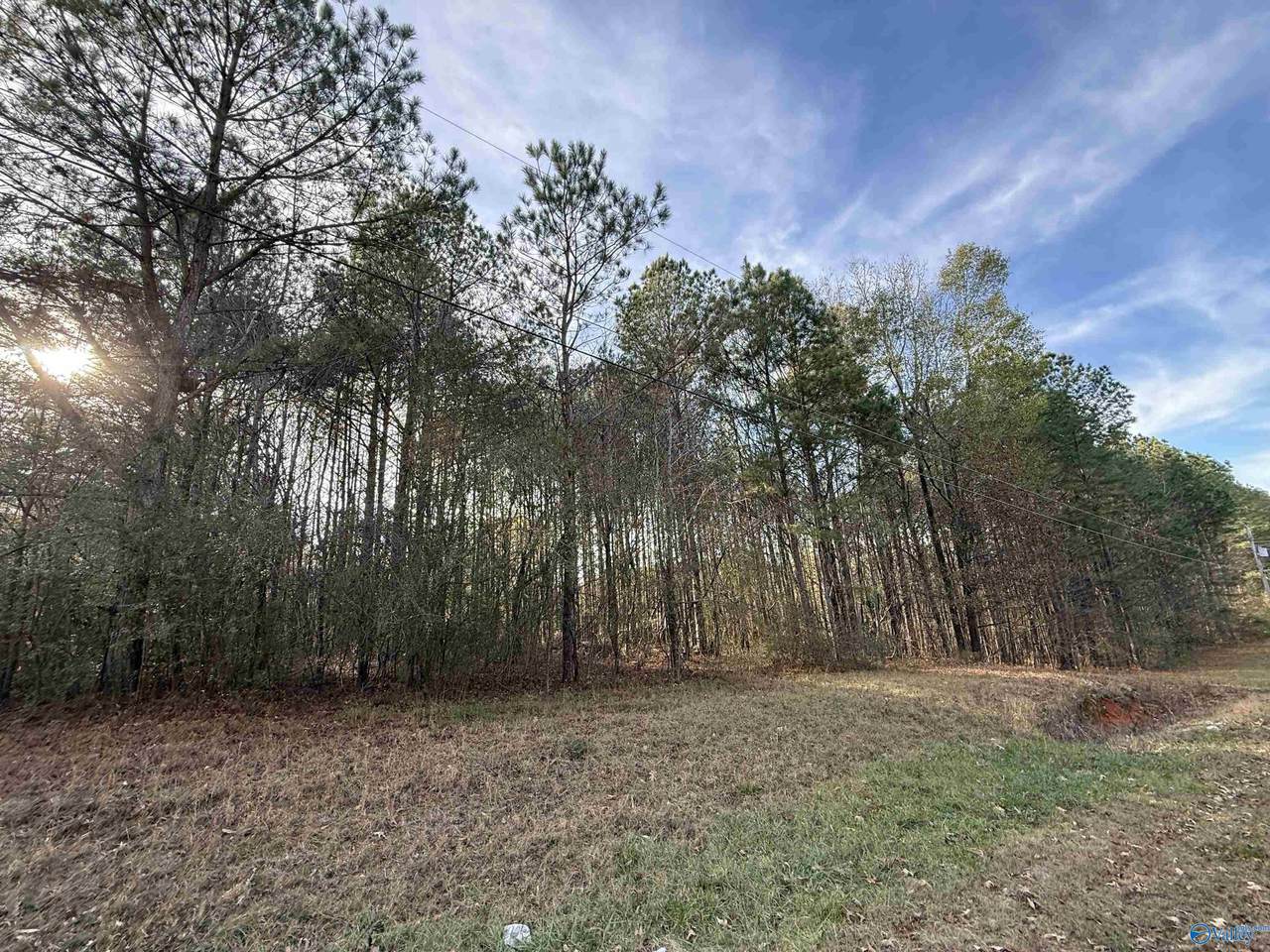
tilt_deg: +15.8
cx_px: 635
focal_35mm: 14
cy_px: 476
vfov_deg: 85.7
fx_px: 514
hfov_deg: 102.1
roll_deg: +3.8
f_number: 2.2
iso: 64
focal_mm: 2.22
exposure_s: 1/212
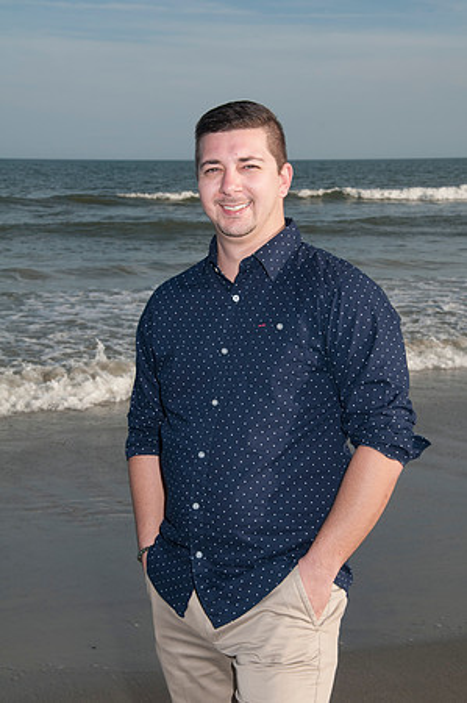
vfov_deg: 27.0
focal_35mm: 75
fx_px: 1463
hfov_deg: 18.1
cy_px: 352
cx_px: 234
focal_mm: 50
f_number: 11
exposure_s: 1/250
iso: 100
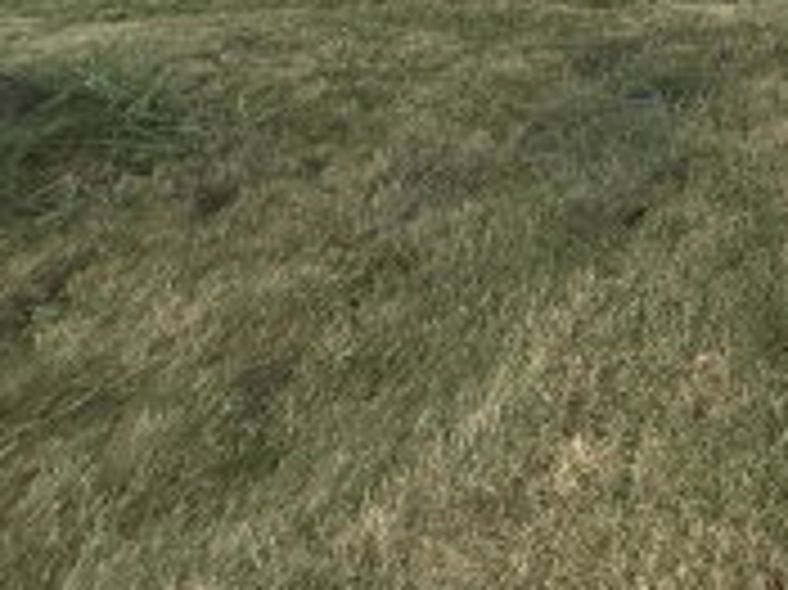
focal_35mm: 41
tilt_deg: +2.9
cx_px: 1000
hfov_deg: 34.2
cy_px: -270
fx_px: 933
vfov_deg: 26.5
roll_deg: +0.6
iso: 64
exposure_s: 1/638
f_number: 2.2
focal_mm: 2.22
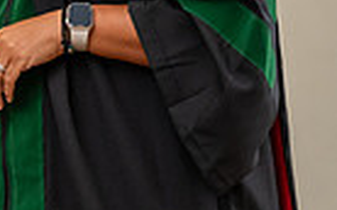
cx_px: -364
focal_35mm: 424
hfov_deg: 4.9
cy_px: -182
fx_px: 3891
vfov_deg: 3.1
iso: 1600
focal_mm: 99
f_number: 3.5
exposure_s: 1/200
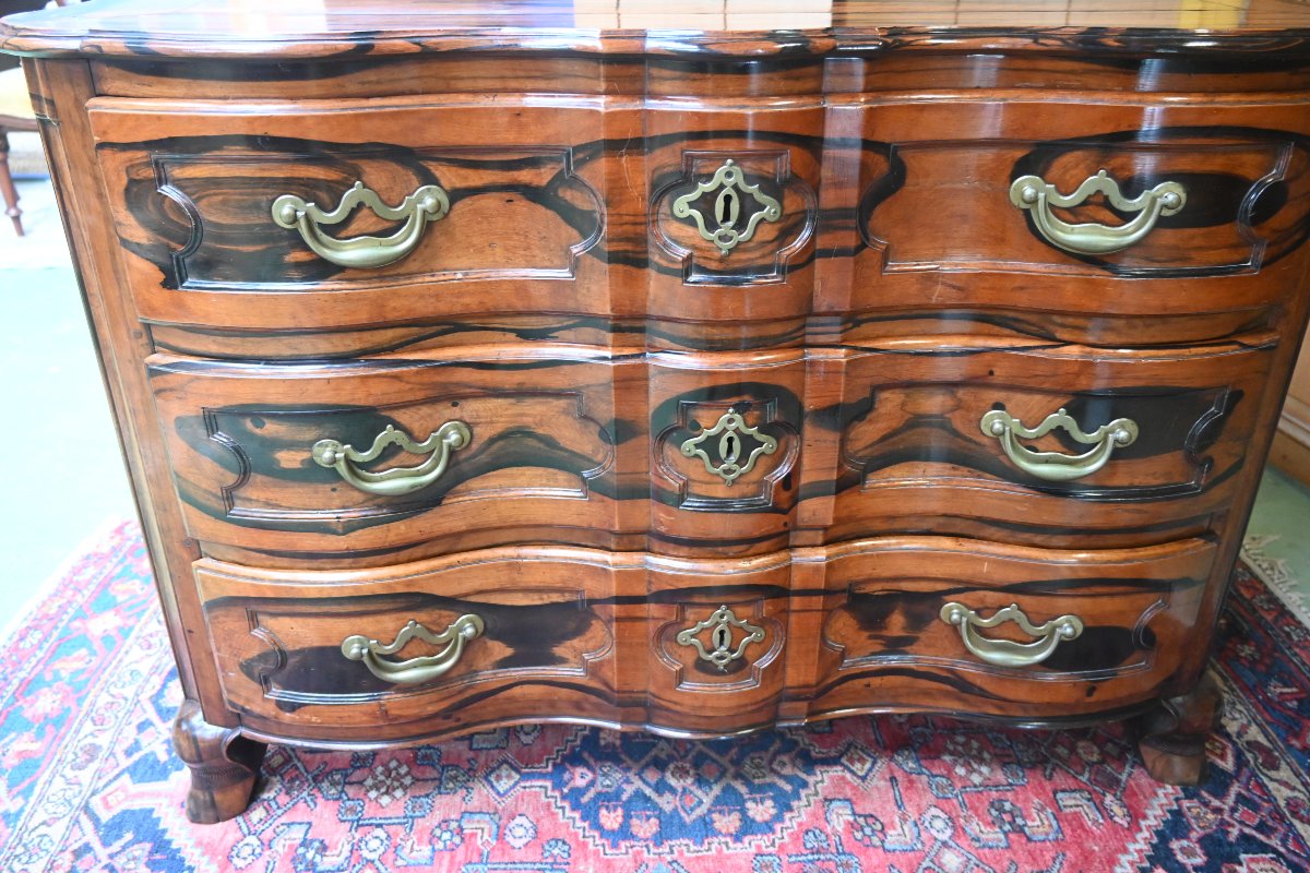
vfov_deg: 44.6
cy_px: 436
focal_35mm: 29
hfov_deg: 63.2
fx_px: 1064
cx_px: 655
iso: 2800
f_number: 3.5
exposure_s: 1/125
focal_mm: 19.5
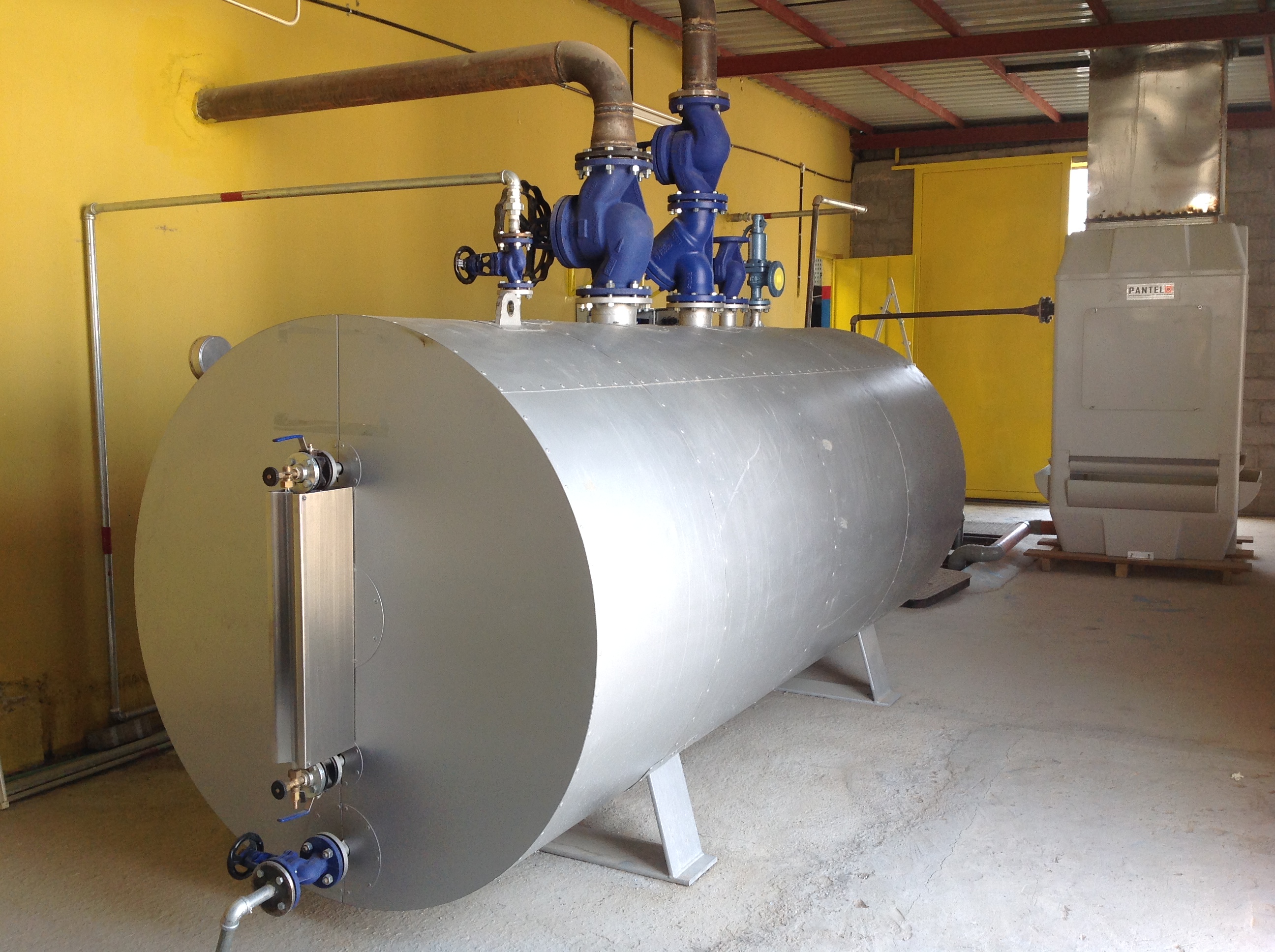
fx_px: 1287
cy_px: 476
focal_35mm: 35
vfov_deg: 40.6
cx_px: 638
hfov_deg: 52.7
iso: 80
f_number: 2.4
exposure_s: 1/120
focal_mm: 4.28
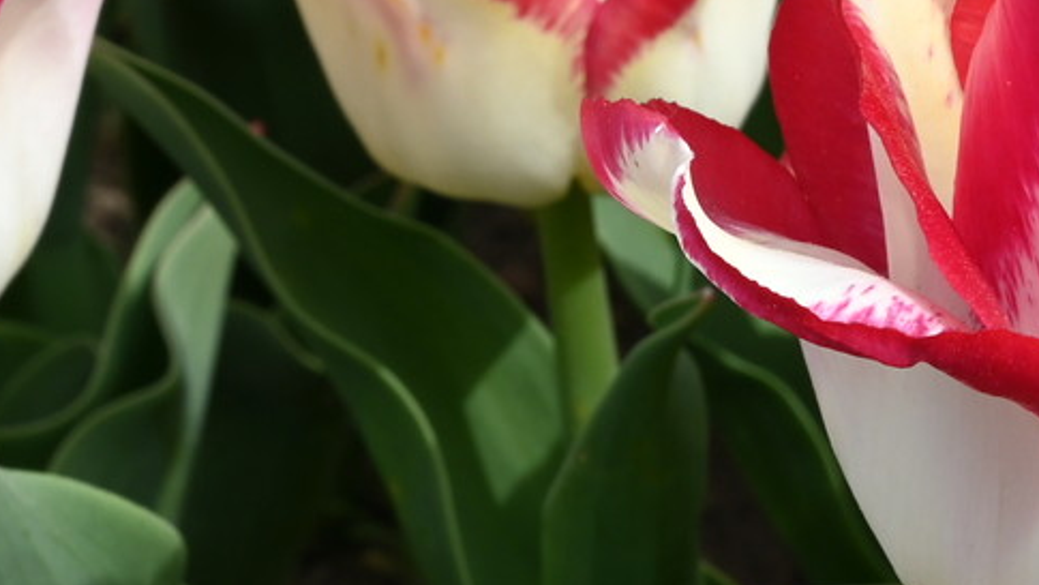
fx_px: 5594
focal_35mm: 203
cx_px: -167
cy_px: -264
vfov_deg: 5.9
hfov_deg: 10.5
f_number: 16
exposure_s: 1/60
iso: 125
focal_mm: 49
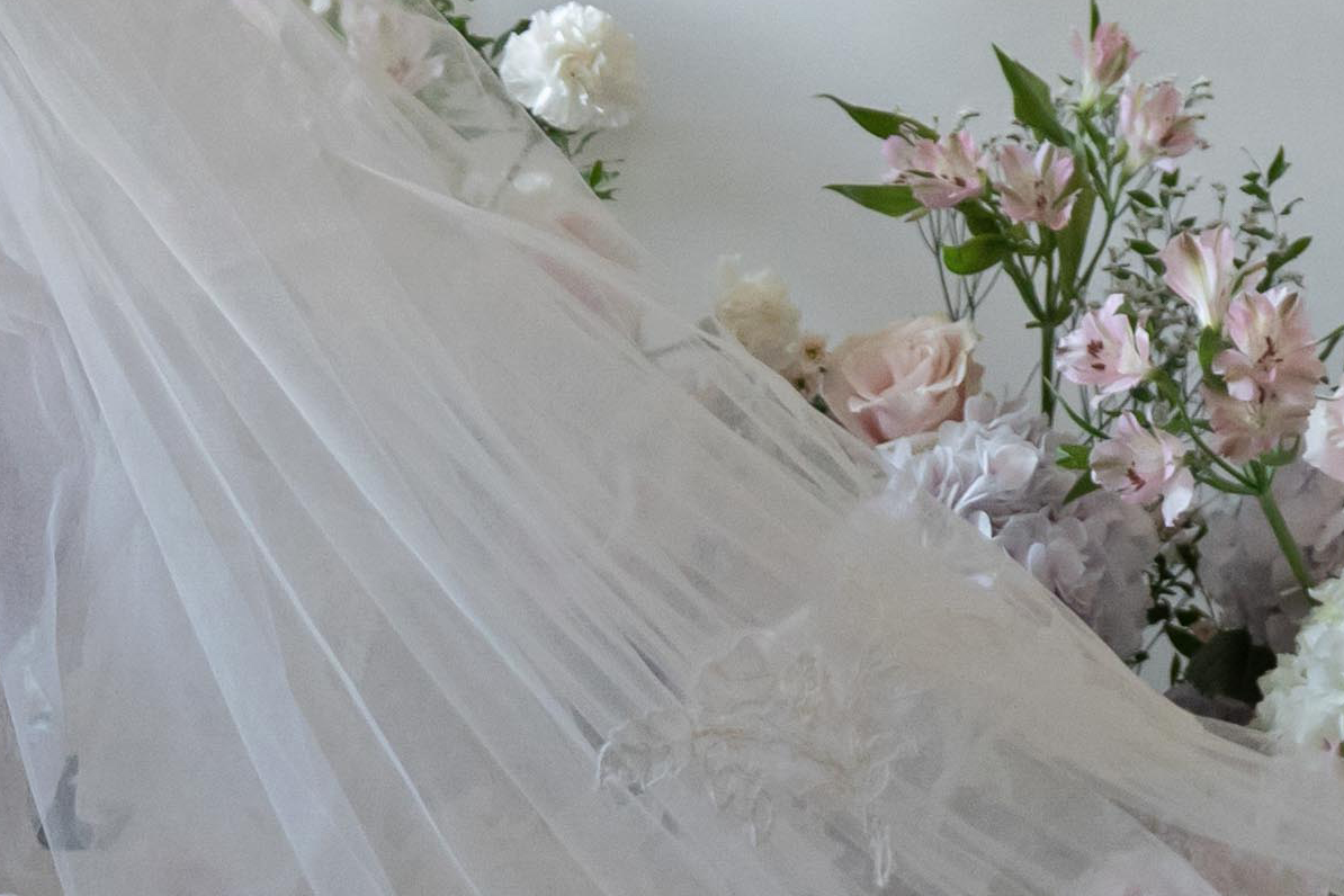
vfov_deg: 6.2
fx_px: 8325
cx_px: 1753
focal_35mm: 223
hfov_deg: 9.1
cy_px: 239
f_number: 2.8
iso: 1600
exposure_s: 1/125
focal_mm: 38
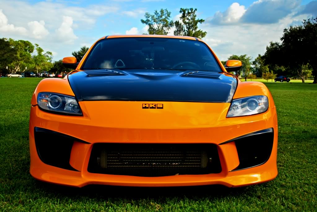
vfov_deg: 28.2
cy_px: 106
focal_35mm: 48
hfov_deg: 41.1
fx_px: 423
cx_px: 158
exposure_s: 1/500
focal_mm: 32
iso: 100
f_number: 4.8
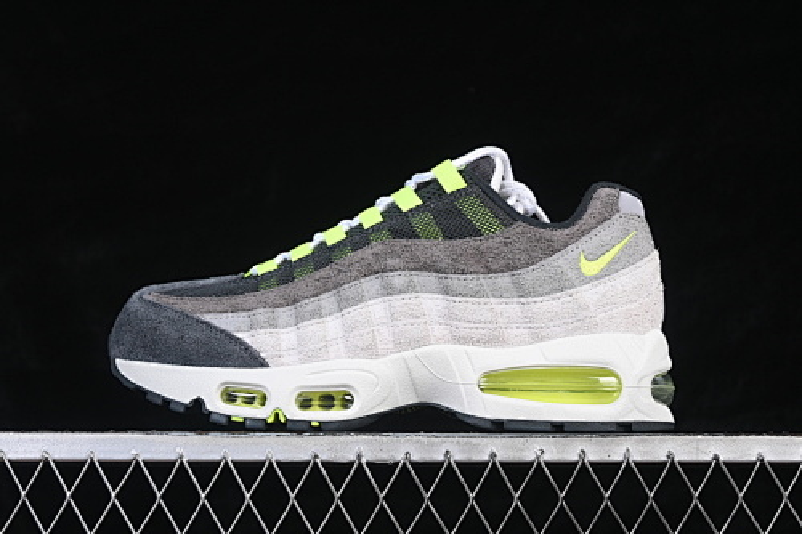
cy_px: 267
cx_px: 401
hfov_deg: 27.0
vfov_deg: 18.2
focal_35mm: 75
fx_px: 1670
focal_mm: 50
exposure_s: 1/60
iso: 160
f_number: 7.1
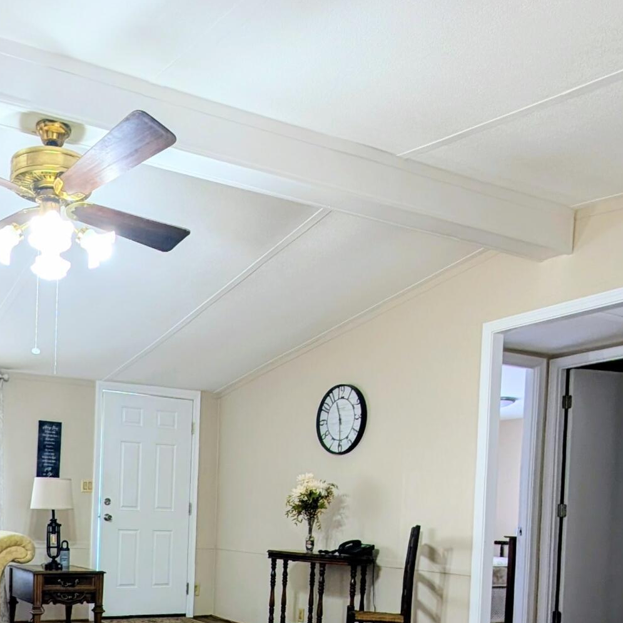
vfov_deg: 47.1
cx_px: 138
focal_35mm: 32
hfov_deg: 48.6
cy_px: 534
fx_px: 652
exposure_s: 1/60
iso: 66
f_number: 1.7
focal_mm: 2.02
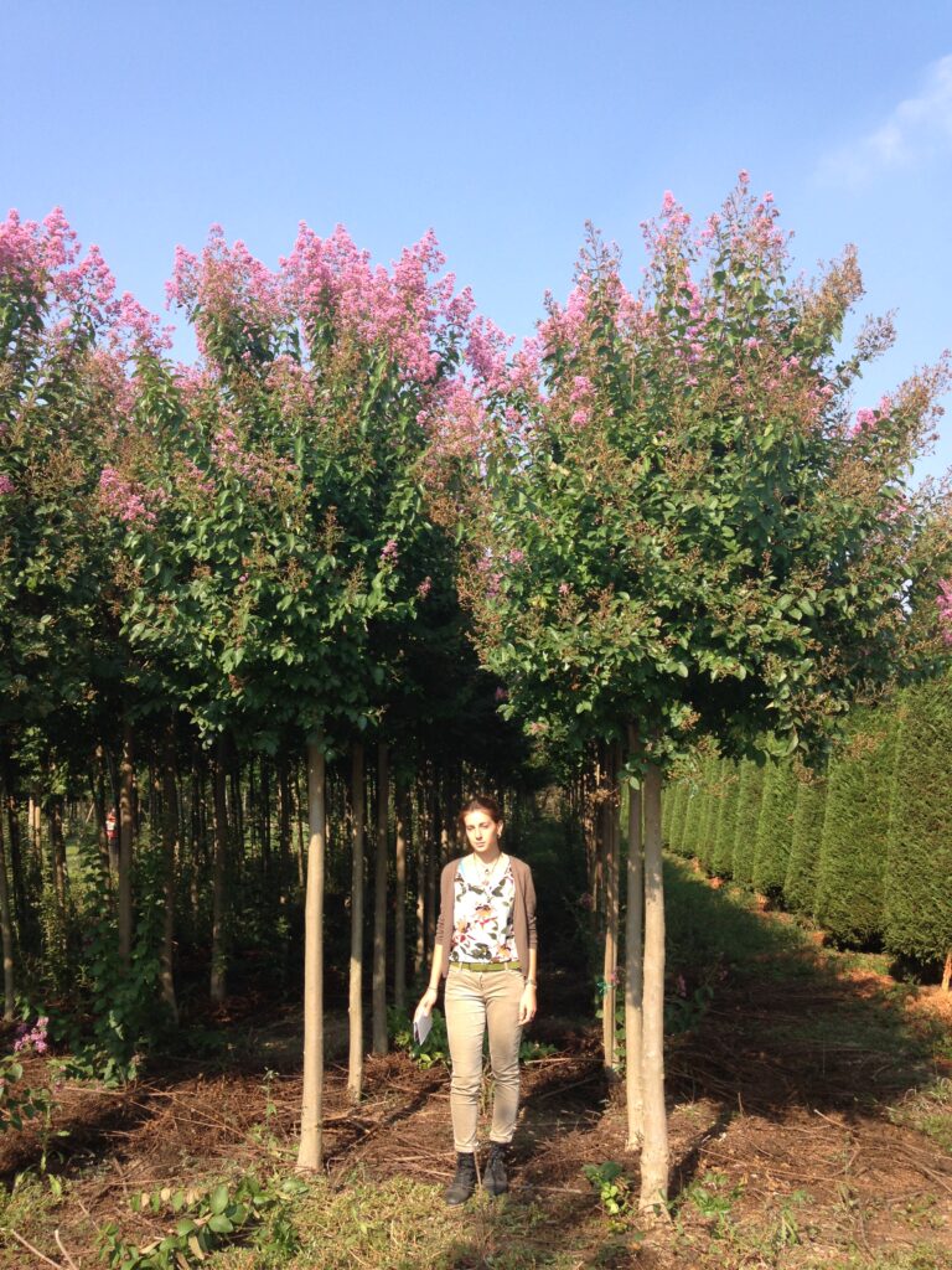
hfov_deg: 42.9
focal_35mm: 33
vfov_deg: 55.4
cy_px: 635
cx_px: 476
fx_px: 1210
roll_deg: +1.5
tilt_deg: +6.3
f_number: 2.4
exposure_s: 1/623
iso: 50
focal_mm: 4.12
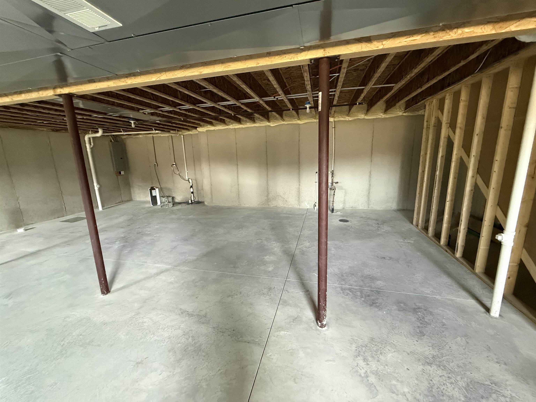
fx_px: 217
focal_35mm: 14
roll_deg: +1.5
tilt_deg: -11.8
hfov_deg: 102.1
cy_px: 201
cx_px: 268
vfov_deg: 85.7
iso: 800
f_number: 2.2
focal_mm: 2.22
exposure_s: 1/60
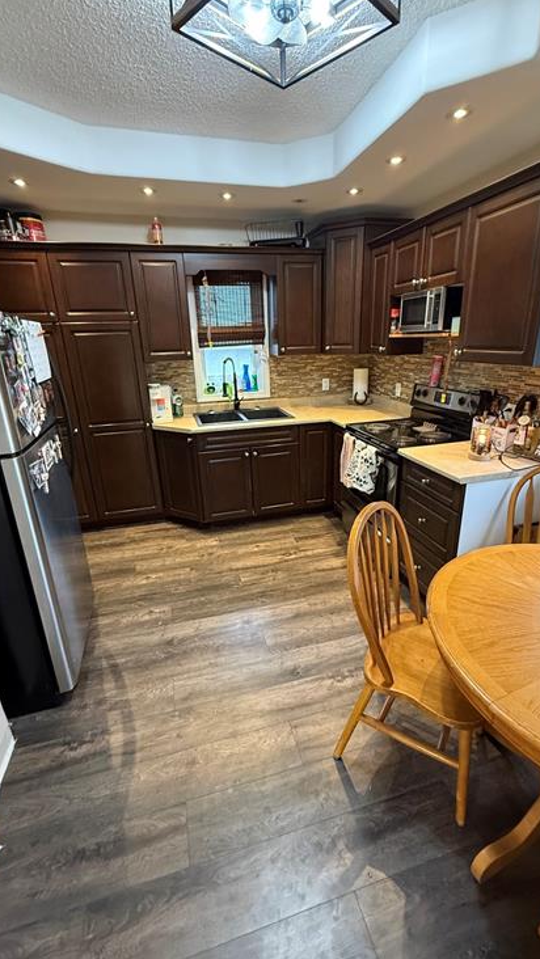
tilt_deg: -19.7
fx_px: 407
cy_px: 480
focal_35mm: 16
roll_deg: +1.8
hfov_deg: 67.1
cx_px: 280
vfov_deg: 99.4
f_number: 2.2
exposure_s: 1/60
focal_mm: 2.22
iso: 640
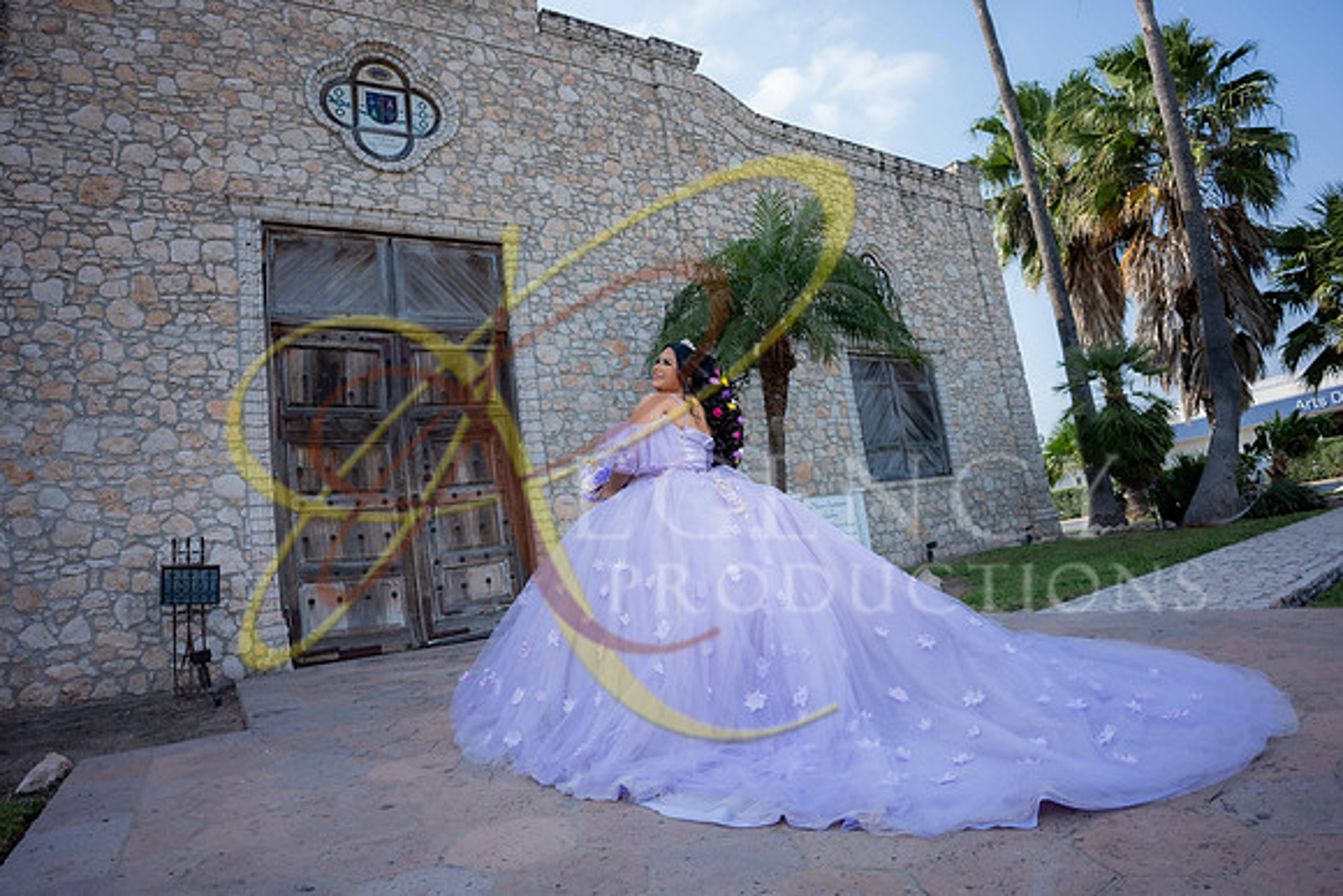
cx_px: 672
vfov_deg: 62.0
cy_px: 448
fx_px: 746
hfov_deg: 84.0
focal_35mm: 20
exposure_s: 1/800
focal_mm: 20
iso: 125
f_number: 2.8
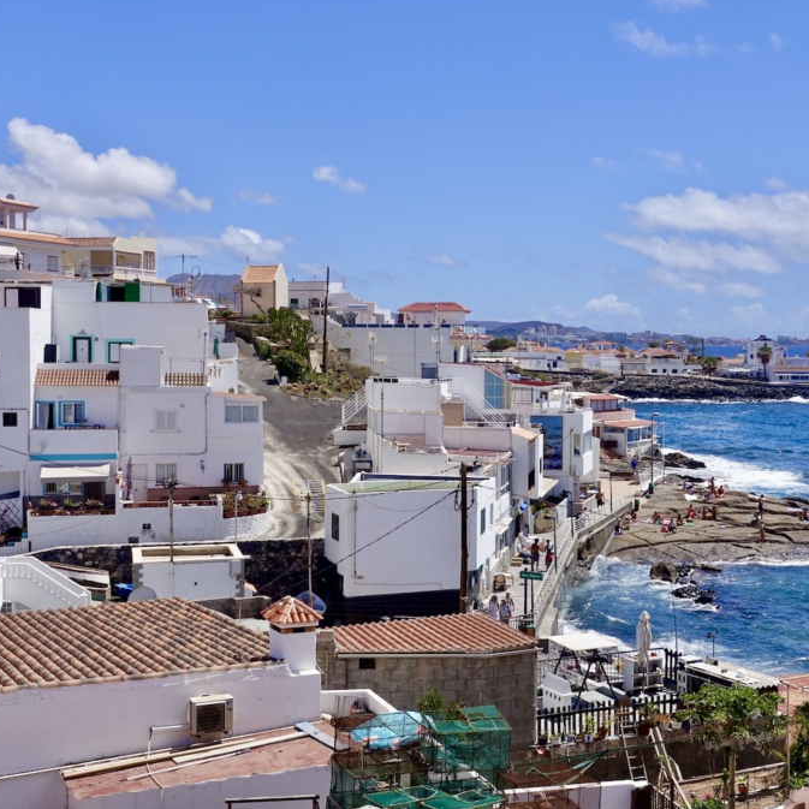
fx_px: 1375
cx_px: 506
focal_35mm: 52
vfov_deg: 32.8
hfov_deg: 32.6
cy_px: 397
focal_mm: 14.5
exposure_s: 1/100
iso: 125
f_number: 5.6
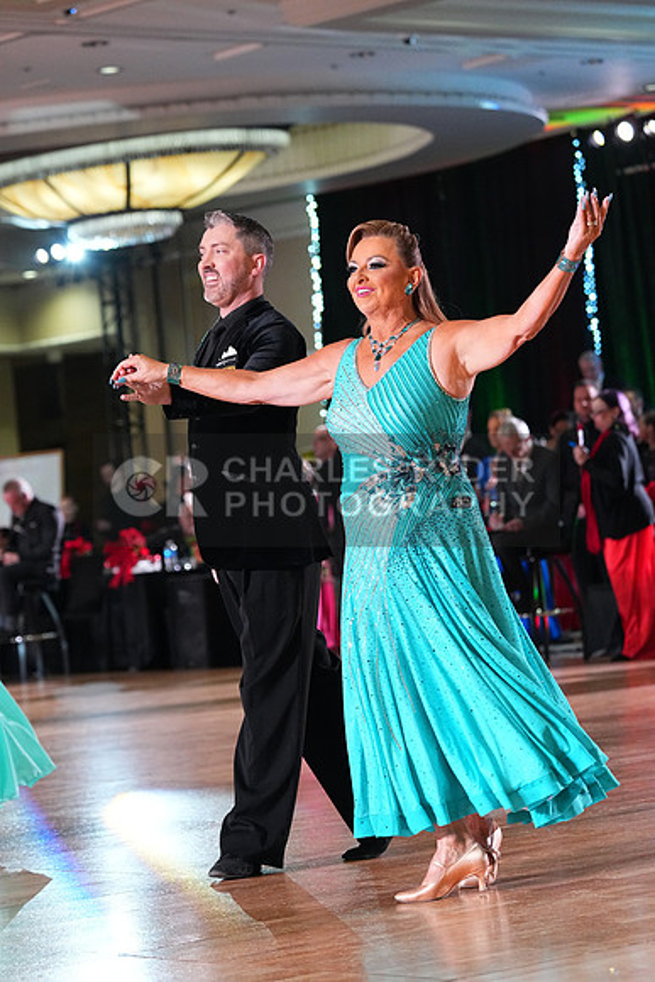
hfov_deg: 11.8
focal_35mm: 116
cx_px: 328
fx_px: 3164
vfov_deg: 17.6
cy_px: 491
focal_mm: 116
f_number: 4.5
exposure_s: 1/400
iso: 6400
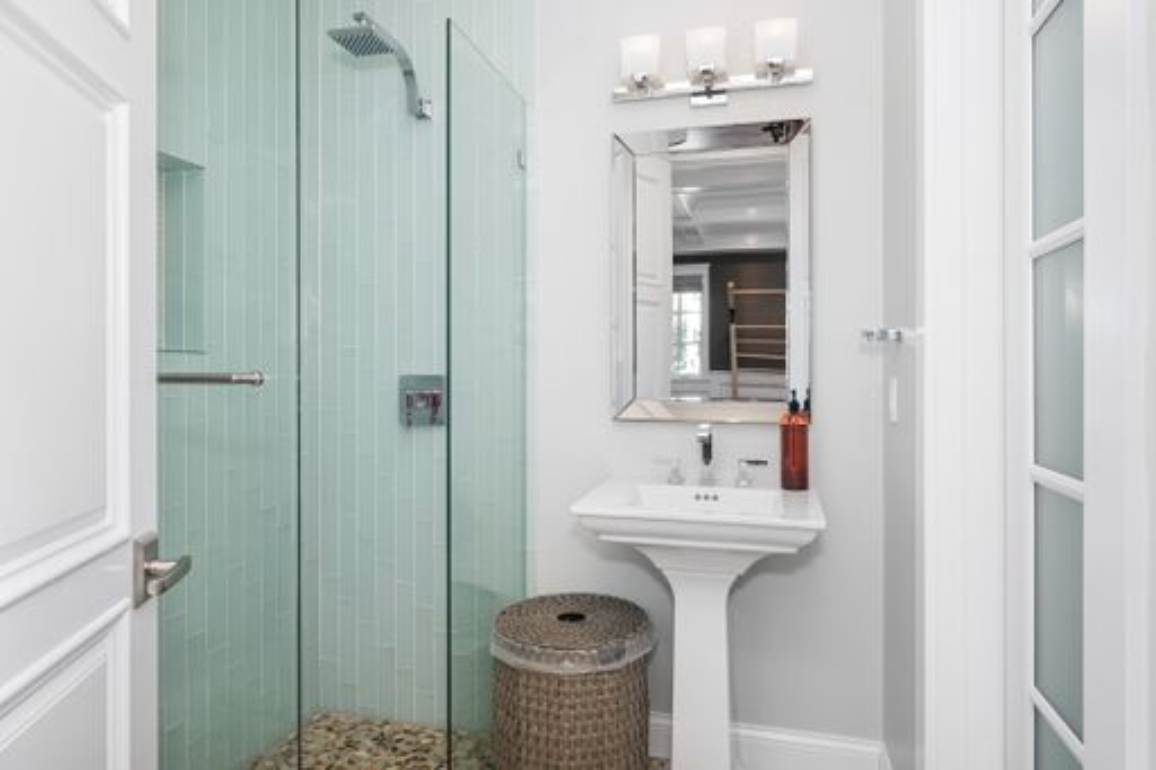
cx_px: 578
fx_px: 674
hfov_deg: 81.2
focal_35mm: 21
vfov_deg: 59.5
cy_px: 385
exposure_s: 1/160
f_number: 8
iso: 200
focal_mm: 21
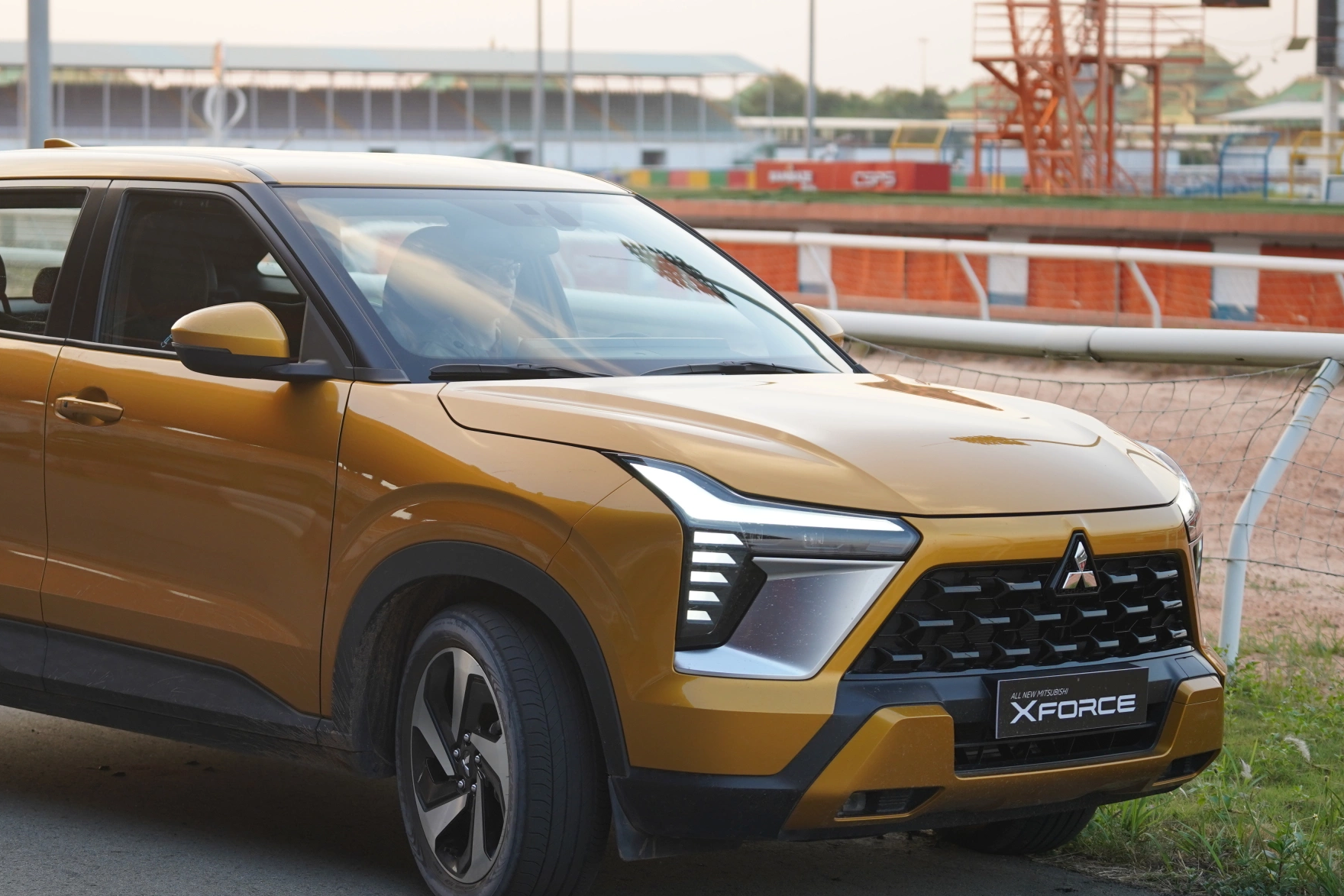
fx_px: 3919
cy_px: 440
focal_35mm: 105
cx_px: 517
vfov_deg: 13.0
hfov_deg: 19.4
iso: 500
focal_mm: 77
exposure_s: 1/250
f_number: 4
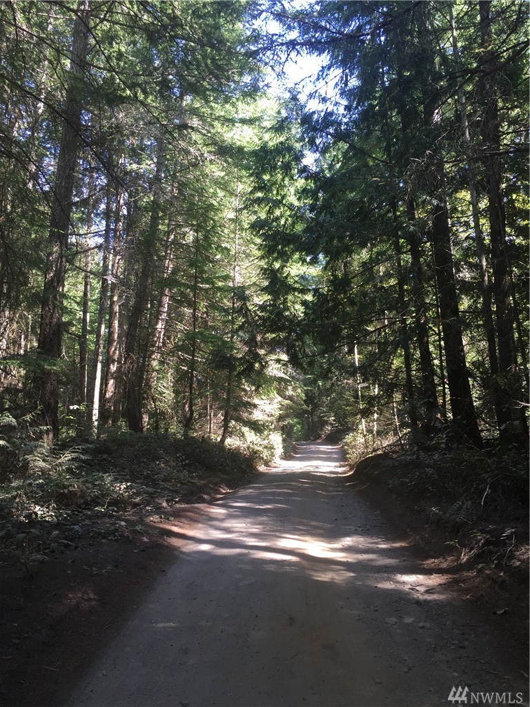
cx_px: 265
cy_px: 354
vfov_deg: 61.7
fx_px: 592
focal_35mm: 29
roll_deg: +0.6
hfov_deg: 48.2
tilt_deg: +14.4
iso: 32
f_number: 2.2
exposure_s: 1/60
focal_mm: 4.15
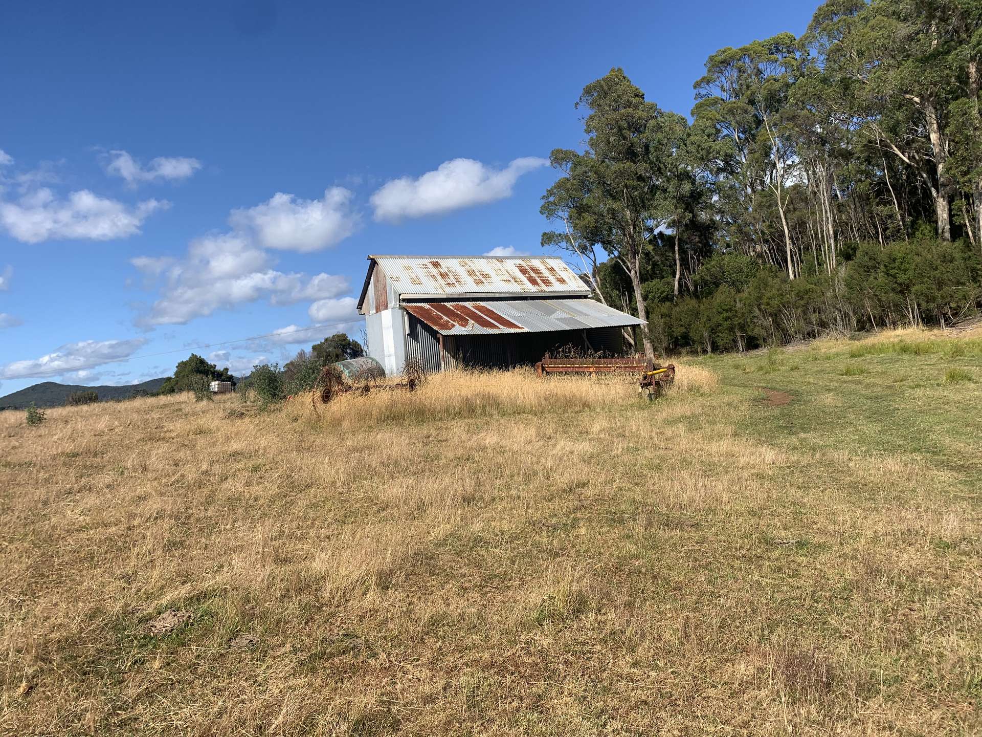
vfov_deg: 53.1
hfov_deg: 67.3
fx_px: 738
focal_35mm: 26
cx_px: 491
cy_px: 368
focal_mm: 4.25
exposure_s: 1/2681
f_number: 1.8
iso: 25
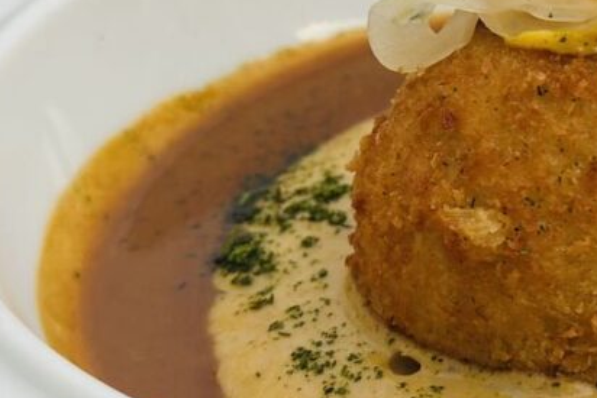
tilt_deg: -31.6
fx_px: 2057
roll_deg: +1.2
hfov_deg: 16.1
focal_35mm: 124
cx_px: 614
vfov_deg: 11.1
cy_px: 132
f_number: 1.78
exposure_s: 1/623
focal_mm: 6.86
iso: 80
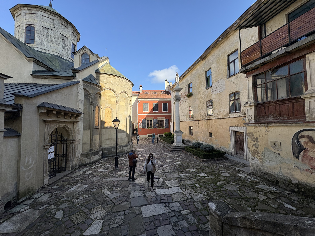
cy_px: 118
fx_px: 127
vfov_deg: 85.7
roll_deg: +0.9
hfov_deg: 102.1
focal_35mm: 14
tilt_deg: +4.0
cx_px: 158
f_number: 2.2
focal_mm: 2.22
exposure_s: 1/899
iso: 40
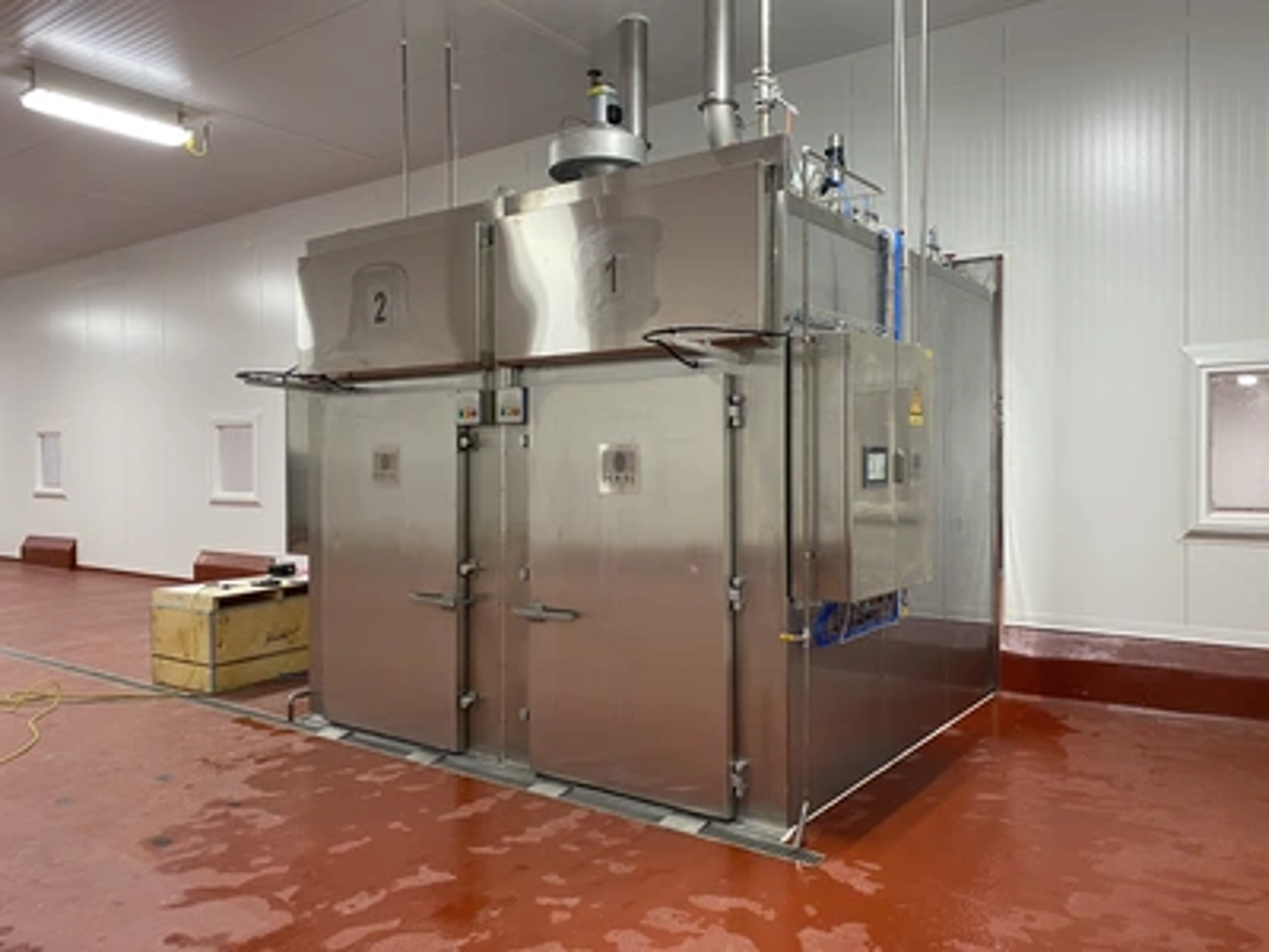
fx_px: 953
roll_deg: +0.2
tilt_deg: -0.1
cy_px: 476
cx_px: 634
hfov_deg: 67.3
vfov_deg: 53.1
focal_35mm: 26
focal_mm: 4.25
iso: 100
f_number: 1.8
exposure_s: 1/60
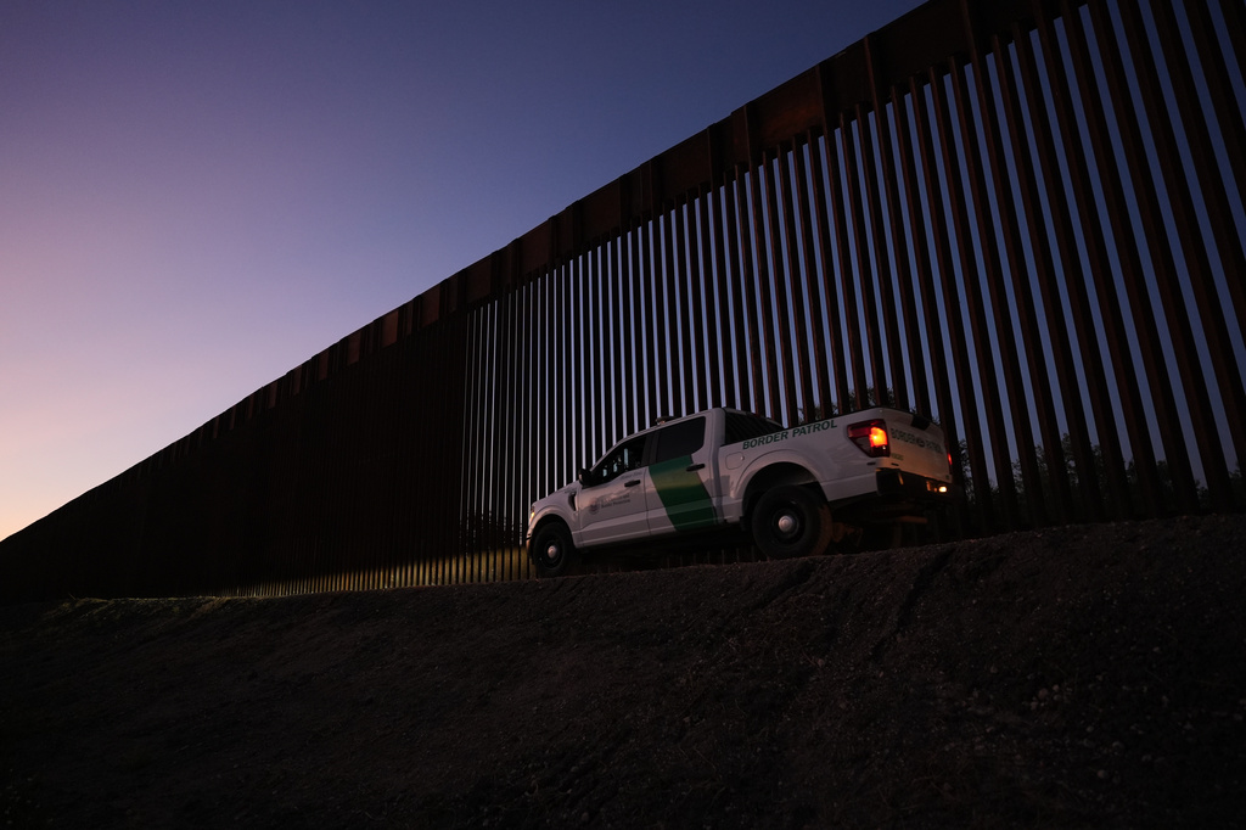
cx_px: 623
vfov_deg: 61.9
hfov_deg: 84.0
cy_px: 415
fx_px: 692
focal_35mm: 20
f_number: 1.8
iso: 1250
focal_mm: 20
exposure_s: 1/250
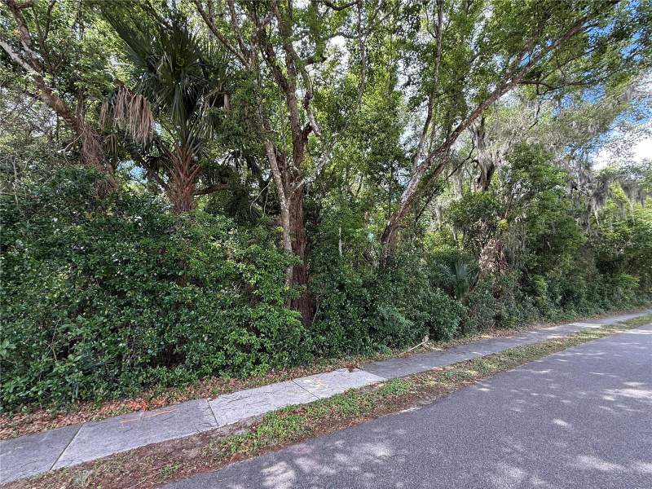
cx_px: 326
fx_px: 264
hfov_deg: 102.1
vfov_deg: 85.7
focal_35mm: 14
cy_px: 244
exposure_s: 1/174
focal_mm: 2.22
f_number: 2.2
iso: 64
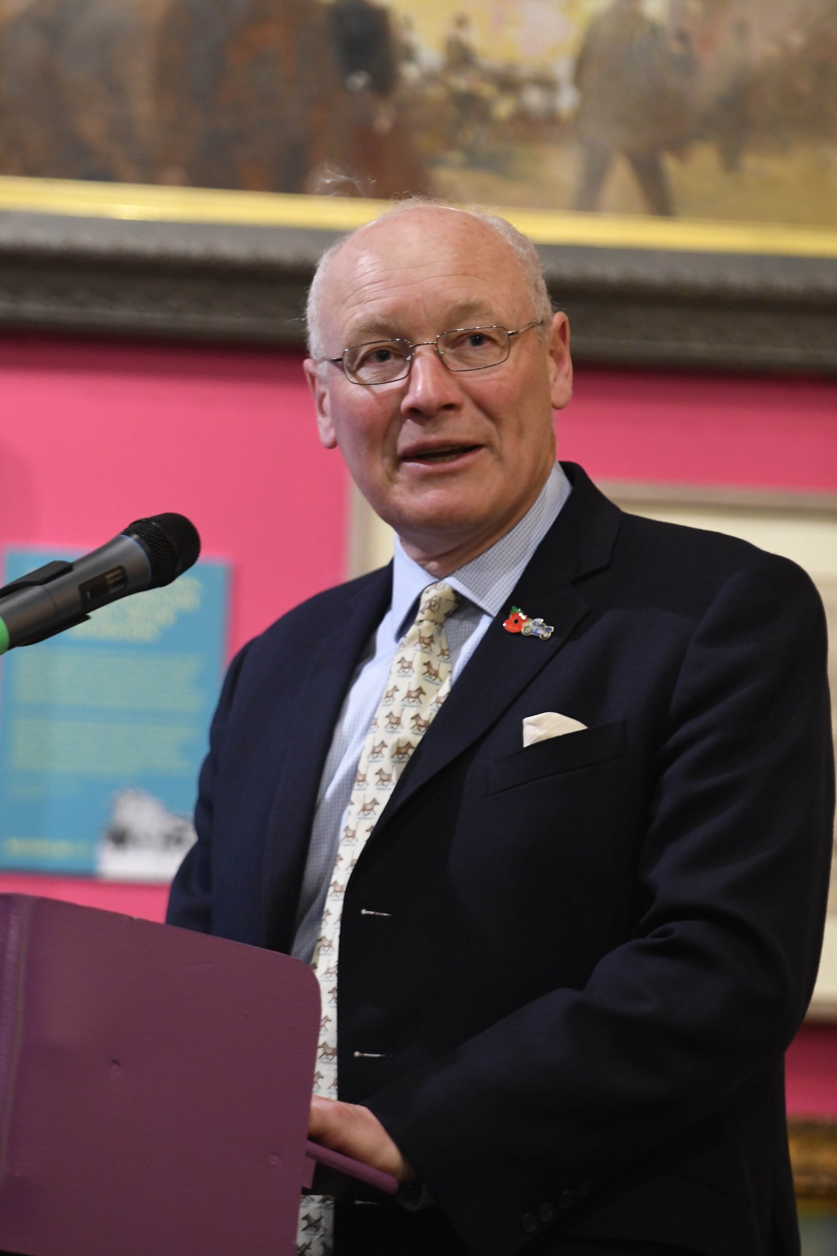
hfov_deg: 6.5
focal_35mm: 210
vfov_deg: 9.8
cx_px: 418
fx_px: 7324
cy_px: 628
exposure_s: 1/125
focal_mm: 140
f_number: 4
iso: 2000
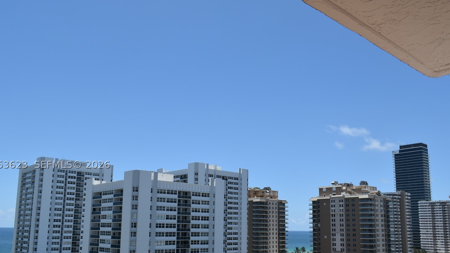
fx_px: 394
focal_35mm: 33
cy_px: 164
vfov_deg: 35.4
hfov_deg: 59.5
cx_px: 232
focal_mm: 18
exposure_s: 1/250
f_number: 8
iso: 100
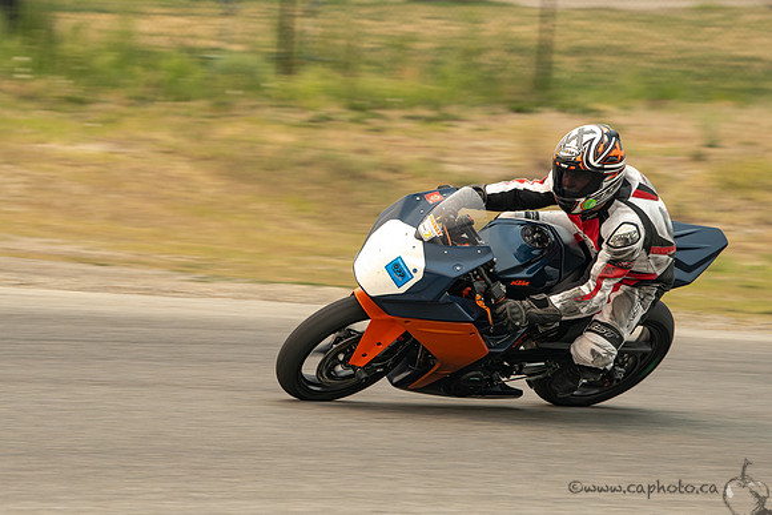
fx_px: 4581
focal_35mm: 214
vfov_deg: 6.4
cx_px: 360
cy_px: 240
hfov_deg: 9.6
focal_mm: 200
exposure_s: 1/250
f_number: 9
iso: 160
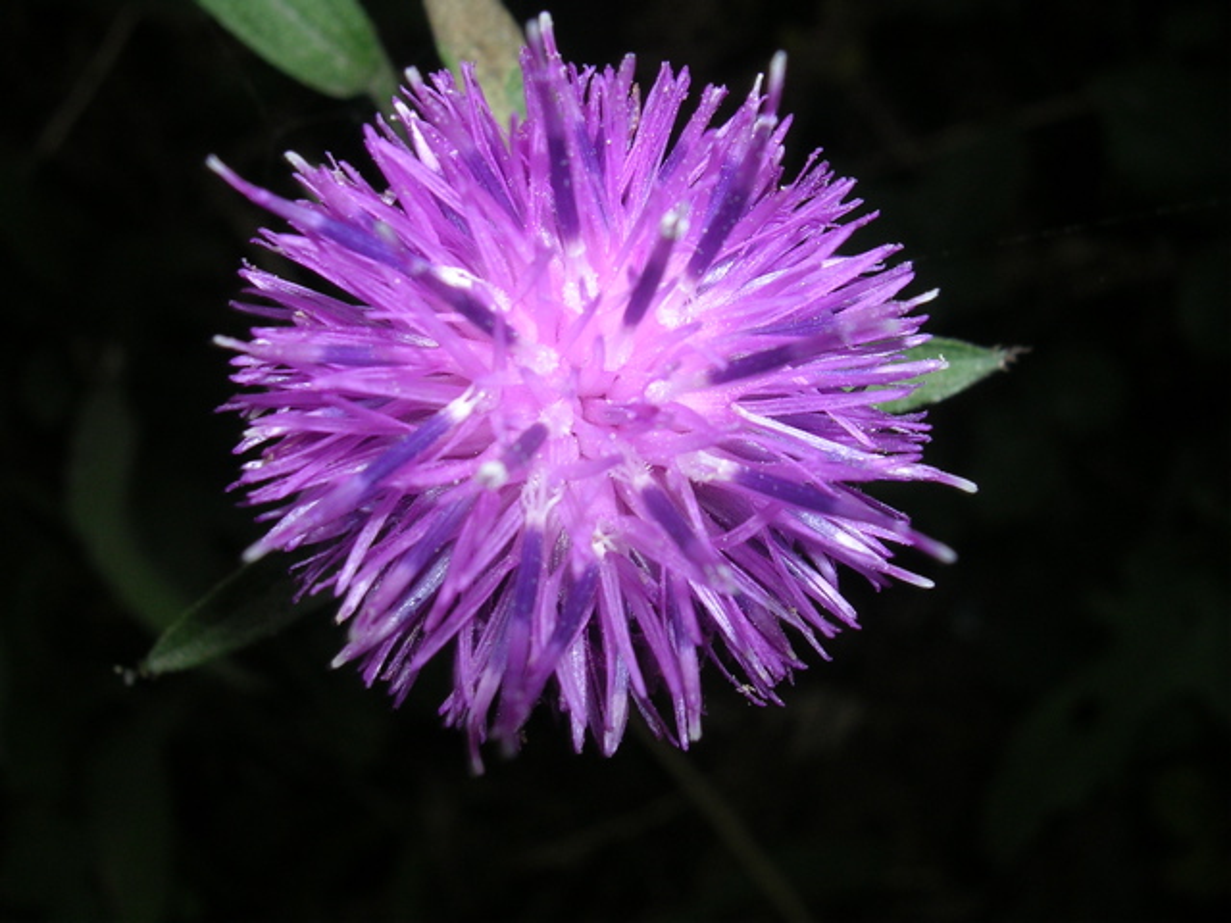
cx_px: 616
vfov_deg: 37.7
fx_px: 1351
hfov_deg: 49.0
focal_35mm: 38
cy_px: 462
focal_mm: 5.8
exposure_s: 1/60.1
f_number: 5.6
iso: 50
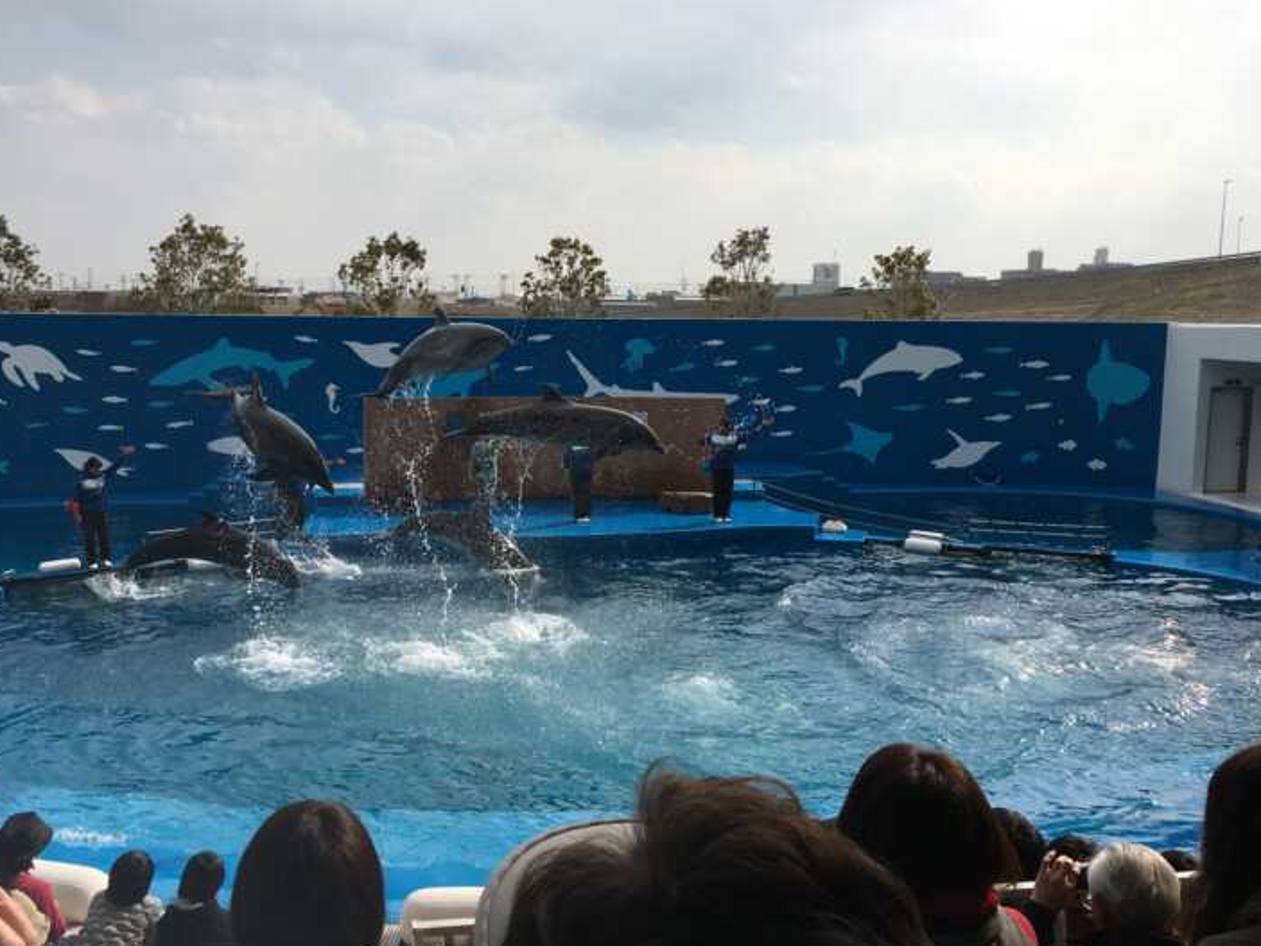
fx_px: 1202
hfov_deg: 55.2
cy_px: 447
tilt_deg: -6.2
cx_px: 547
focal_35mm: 33
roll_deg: -0.7
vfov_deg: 42.9
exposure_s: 1/2079
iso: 25
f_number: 2.2
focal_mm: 4.15
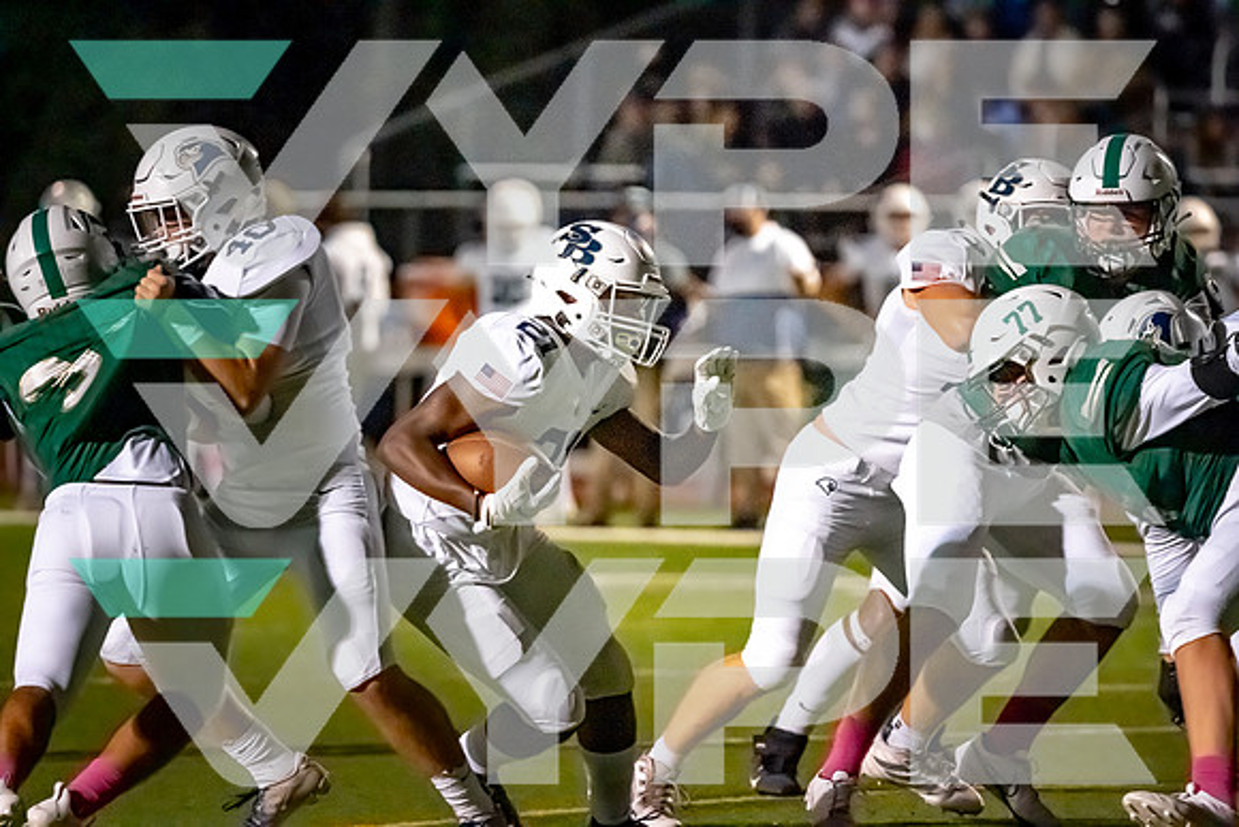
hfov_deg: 5.2
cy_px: 414
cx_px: 620
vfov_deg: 3.5
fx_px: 13563
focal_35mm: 394
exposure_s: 1/1600
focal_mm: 394
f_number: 6.3
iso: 16000
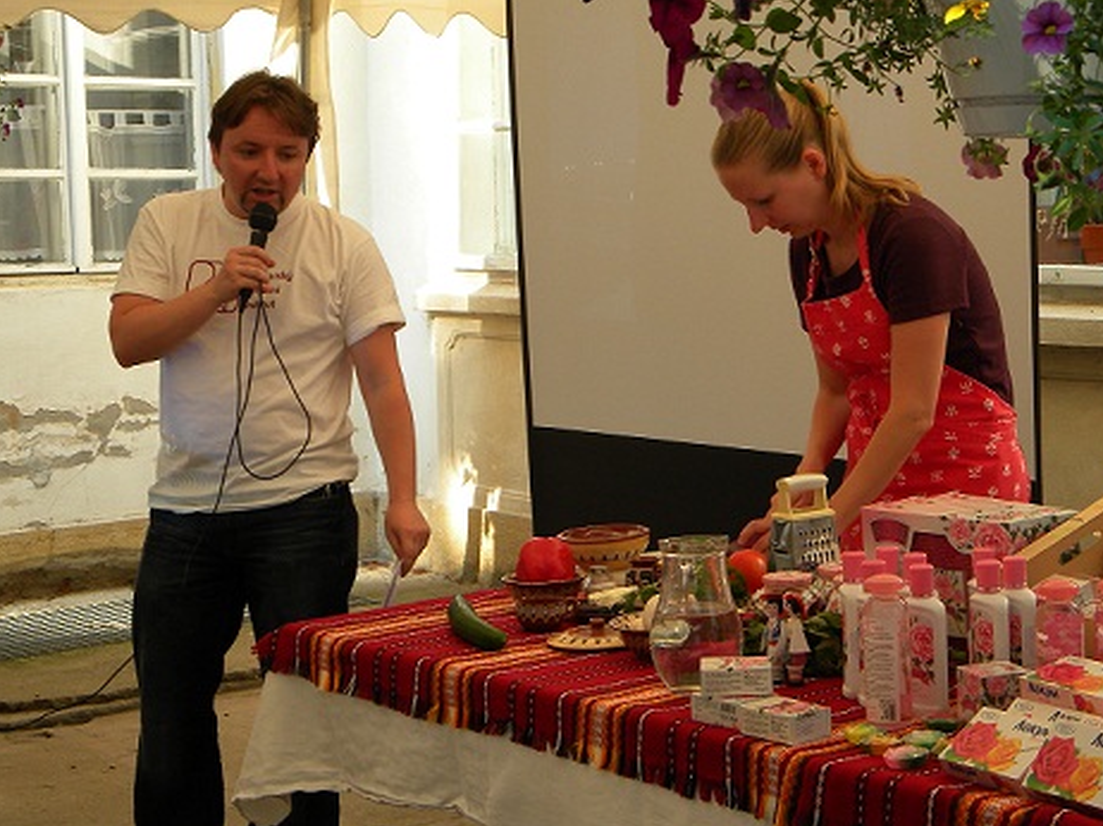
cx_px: 672
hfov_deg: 29.7
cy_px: 374
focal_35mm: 65
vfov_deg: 22.6
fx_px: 2070
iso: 80
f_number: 3.9
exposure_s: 1/103
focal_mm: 8.6
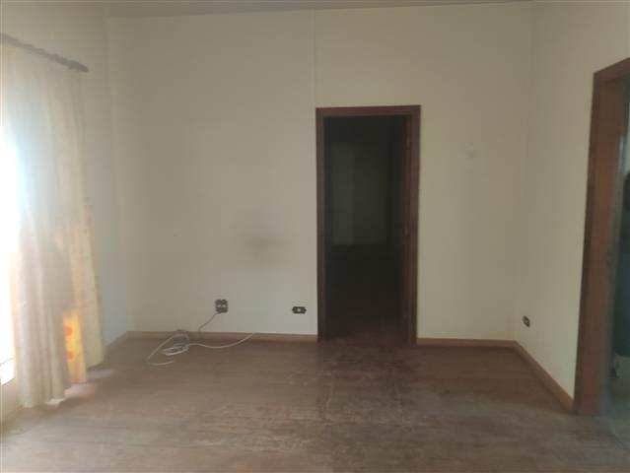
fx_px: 473
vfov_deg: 53.1
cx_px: 315
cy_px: 236
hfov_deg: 67.3
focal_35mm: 26
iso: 319
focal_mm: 4.74
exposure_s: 1/30
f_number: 1.79
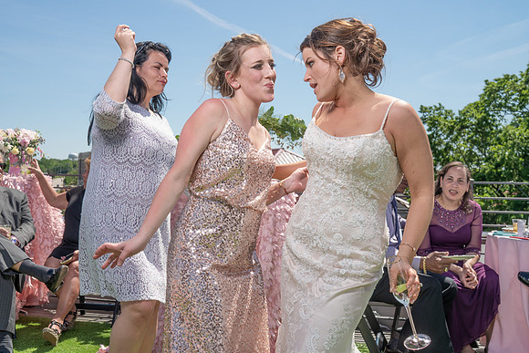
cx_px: 217
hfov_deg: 46.1
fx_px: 619
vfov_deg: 31.7
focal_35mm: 42
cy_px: 141
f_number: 7.1
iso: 50
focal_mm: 35
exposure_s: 1/250
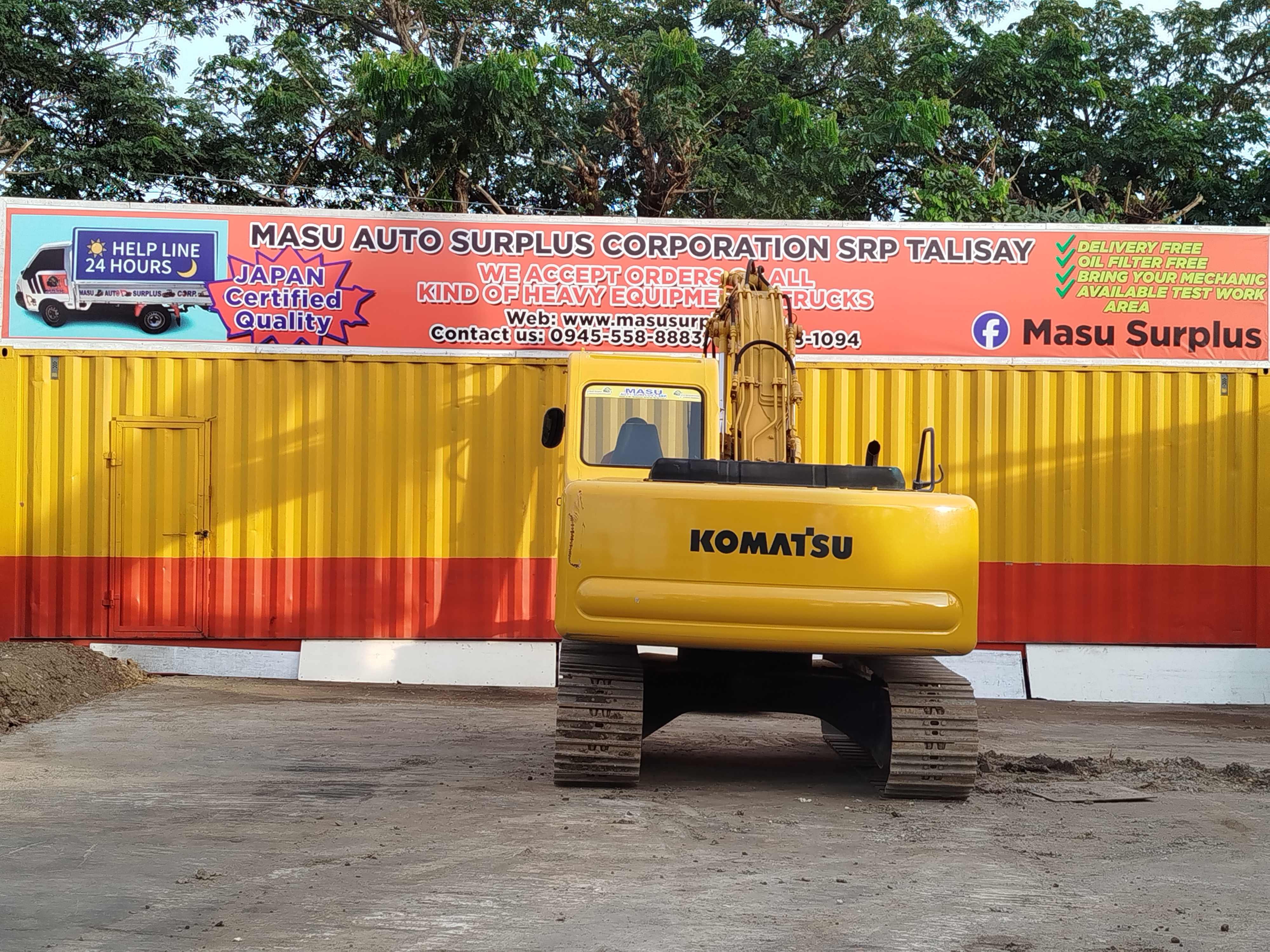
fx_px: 1834
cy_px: 476
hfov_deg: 38.2
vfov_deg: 29.1
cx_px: 635
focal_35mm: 50
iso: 50
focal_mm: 5.31
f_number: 1.7
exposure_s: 1/239
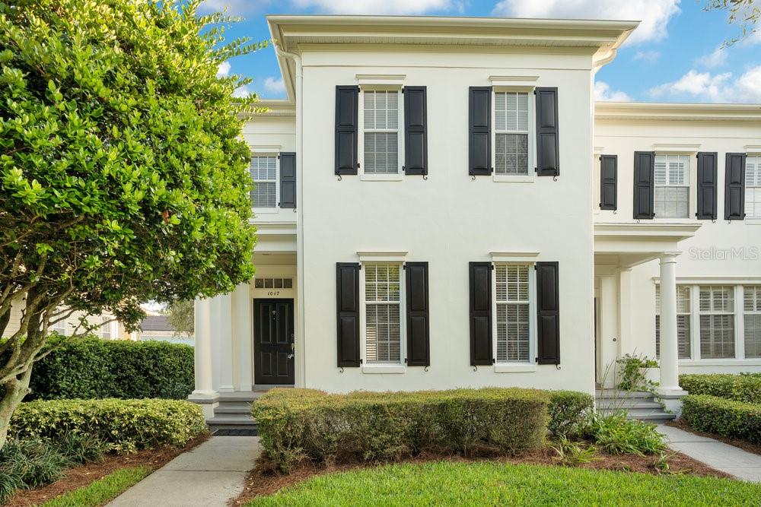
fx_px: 338
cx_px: 380
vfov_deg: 73.8
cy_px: 254
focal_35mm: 16
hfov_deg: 96.7
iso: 100
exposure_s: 1/80
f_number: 5.6
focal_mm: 16
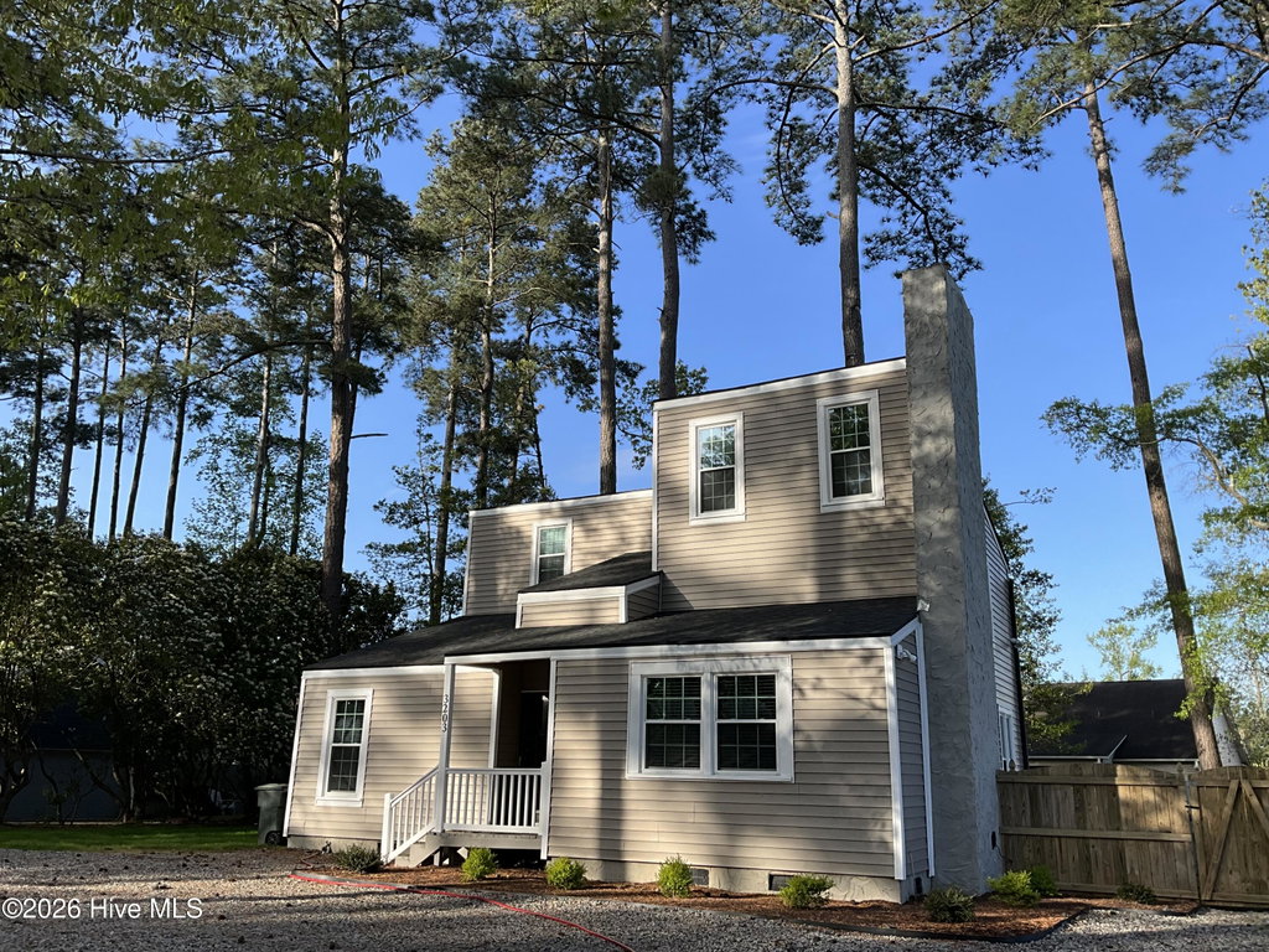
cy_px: 476
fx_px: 1063
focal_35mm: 29
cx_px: 634
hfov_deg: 61.7
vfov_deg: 48.2
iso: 25
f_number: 1.8
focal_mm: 3
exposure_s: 1/855
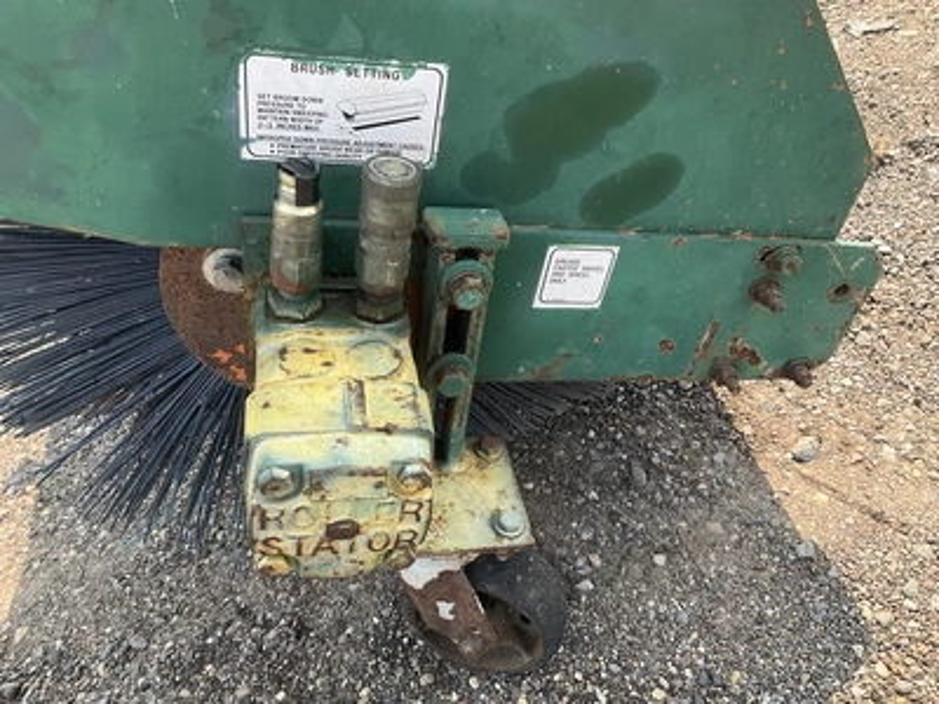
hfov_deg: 61.7
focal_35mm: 29
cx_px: 470
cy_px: 352
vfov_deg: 48.2
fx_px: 787
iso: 25
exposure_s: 1/320
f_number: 1.8
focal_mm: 3
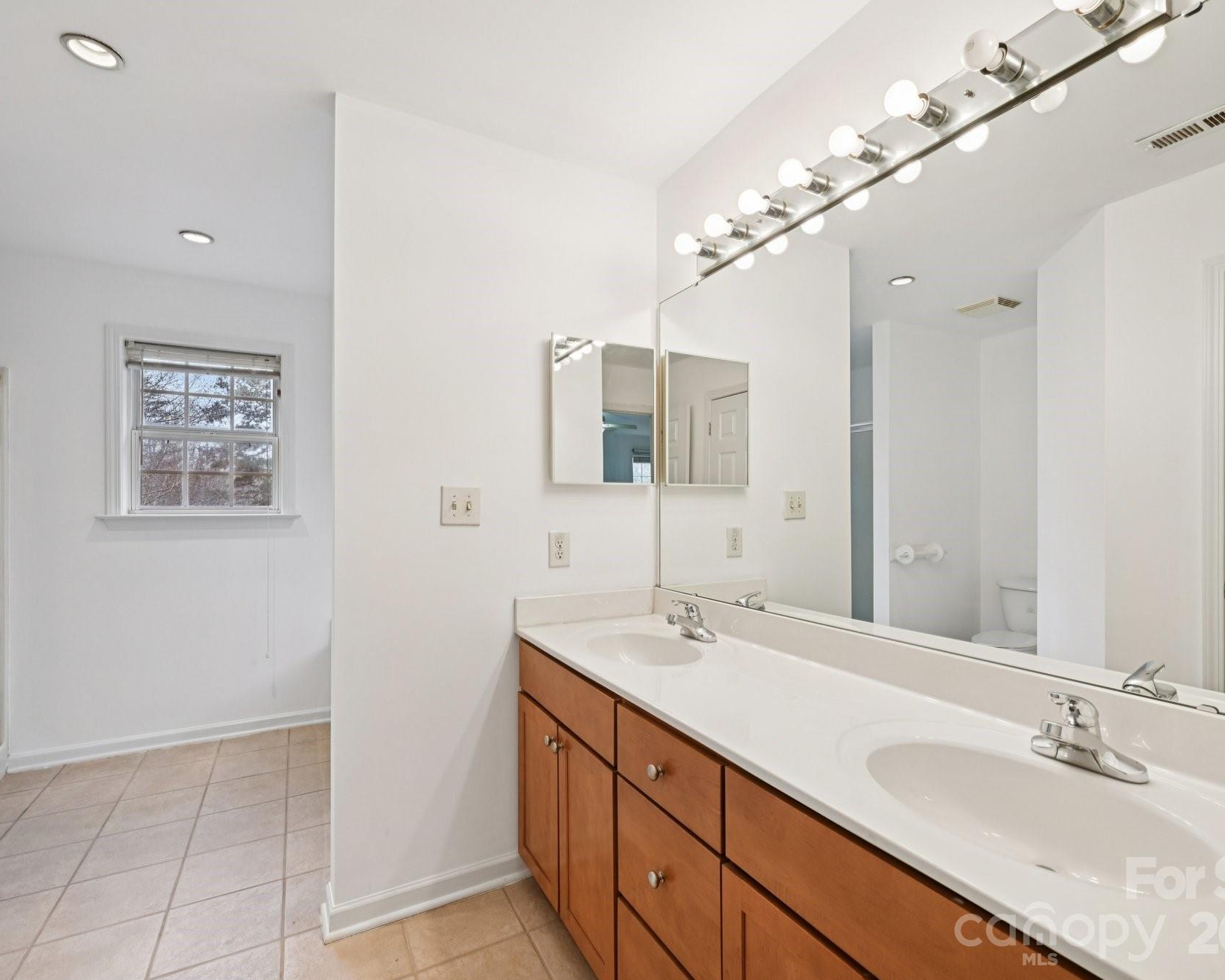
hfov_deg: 93.1
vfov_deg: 80.4
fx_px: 580
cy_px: 497
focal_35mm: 16
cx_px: 621
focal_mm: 14
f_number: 8
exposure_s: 1/15
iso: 90
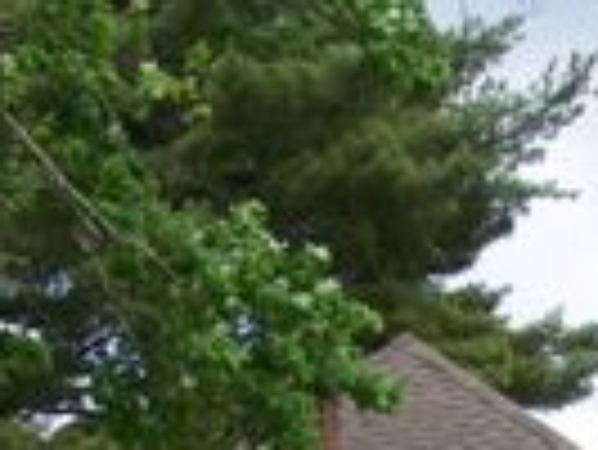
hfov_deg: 8.5
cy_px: 839
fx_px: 4029
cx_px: 256
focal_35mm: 233
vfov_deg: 6.2
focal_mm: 10.3
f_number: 3.2
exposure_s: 1/400
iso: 64
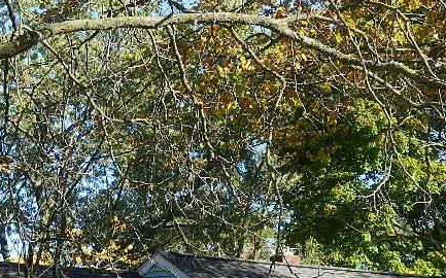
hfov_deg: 14.6
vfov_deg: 9.0
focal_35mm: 143
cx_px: 286
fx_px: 1737
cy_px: 342
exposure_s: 1/250
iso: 80
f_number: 3.8
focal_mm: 10.2
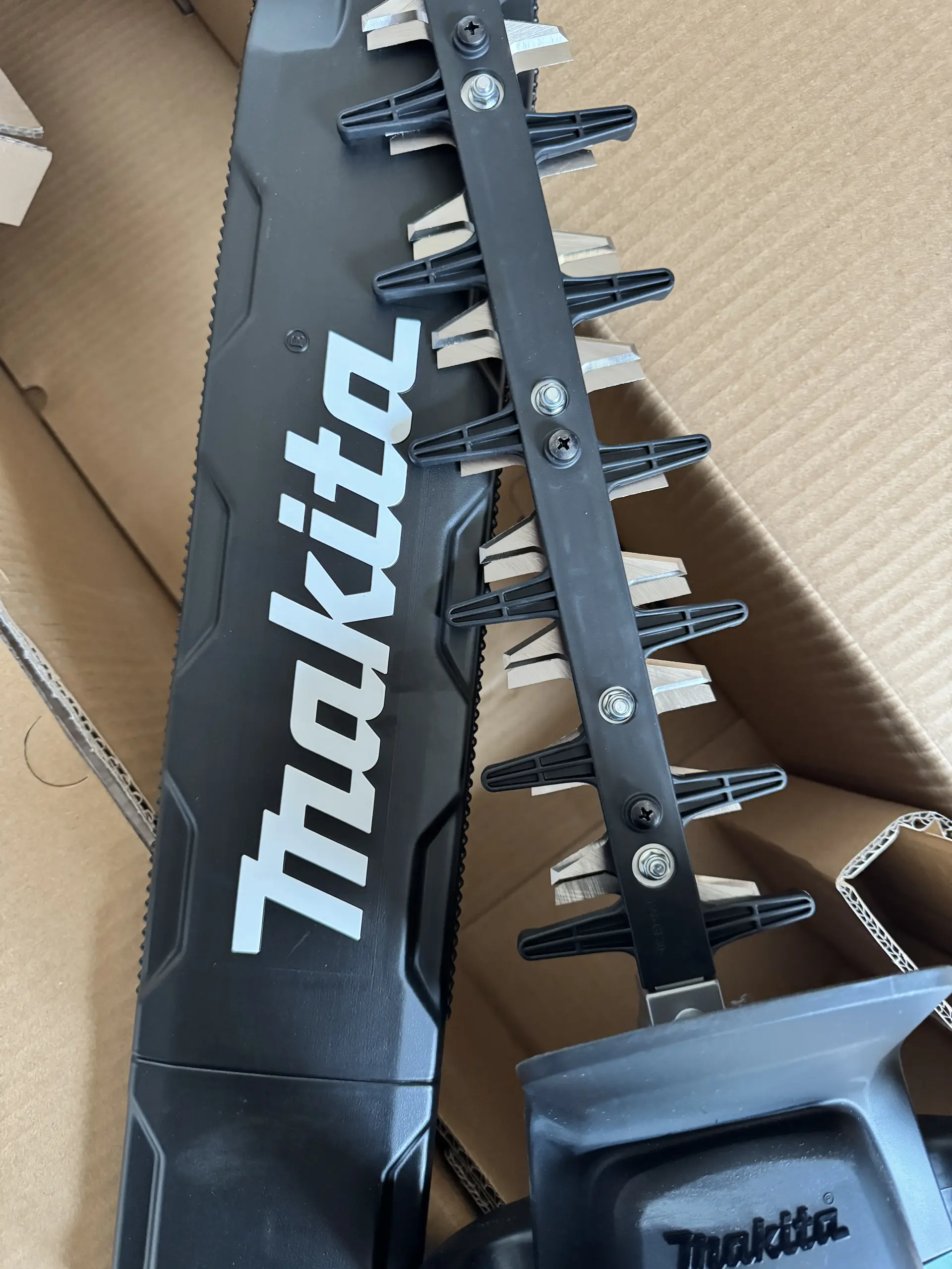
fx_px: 880
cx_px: 476
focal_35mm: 24
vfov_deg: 71.6
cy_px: 634
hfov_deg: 56.8
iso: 800
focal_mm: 6.76
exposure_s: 1/45
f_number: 1.78
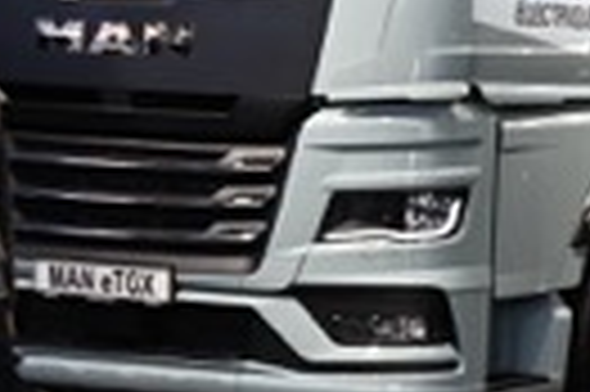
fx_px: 2242
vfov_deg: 10.0
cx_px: 1315
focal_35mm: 137
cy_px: 155
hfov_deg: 12.5
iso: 560
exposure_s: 1/125
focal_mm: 28
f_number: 4
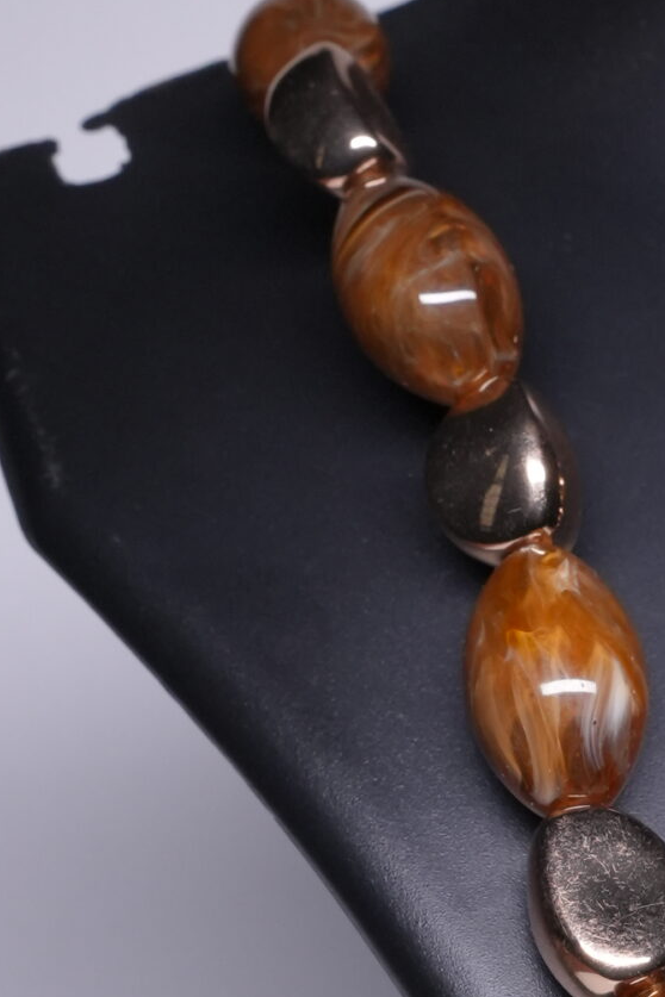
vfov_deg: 12.9
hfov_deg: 8.6
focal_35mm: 159
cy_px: 671
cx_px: 701
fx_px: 4405
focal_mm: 35
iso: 1250
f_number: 9
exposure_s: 1/160
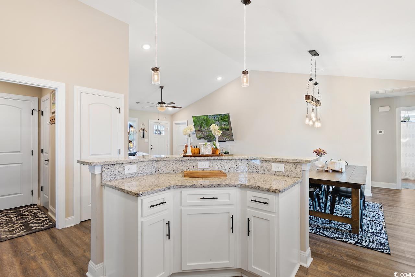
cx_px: 208
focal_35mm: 16
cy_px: 138
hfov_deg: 96.7
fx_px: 184
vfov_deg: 73.8
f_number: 4.8
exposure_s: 1/3
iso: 100
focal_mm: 11
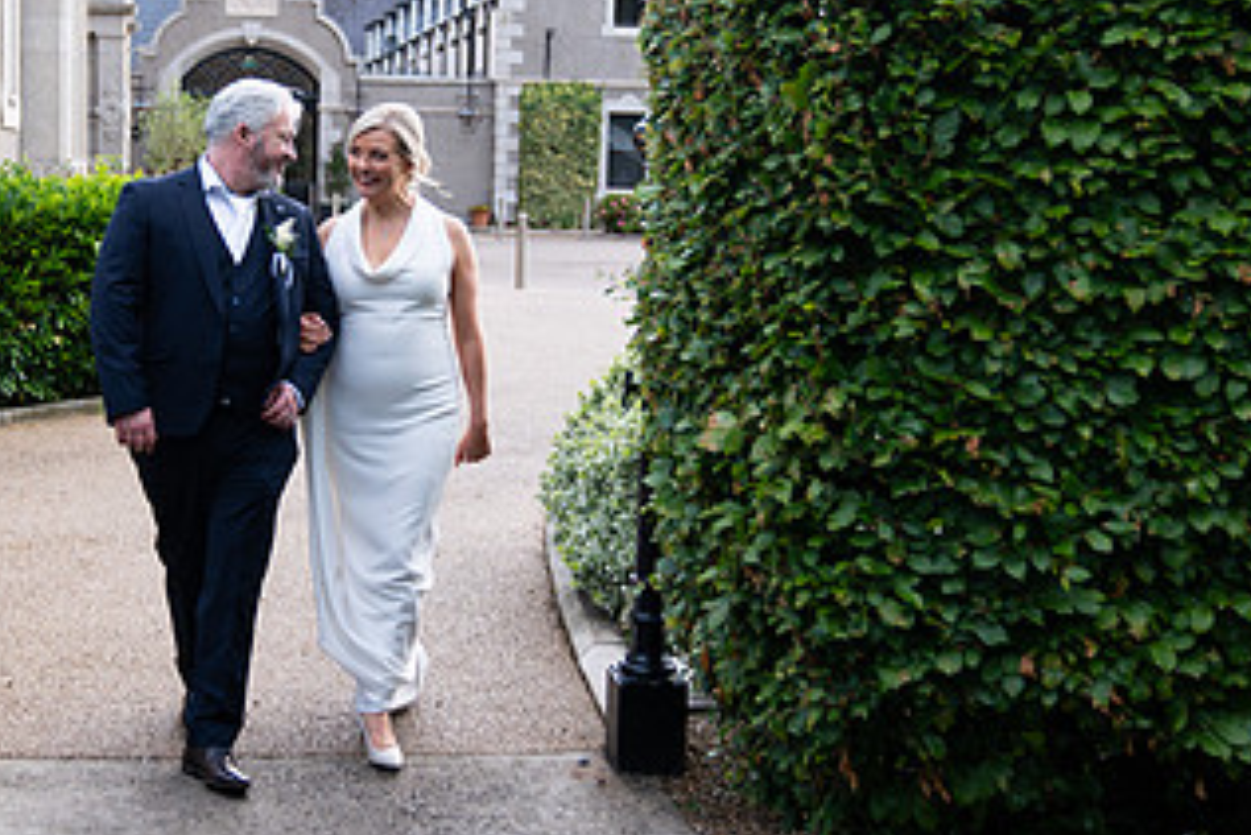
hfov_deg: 35.9
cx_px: 428
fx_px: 1912
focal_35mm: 55
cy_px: 350
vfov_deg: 24.6
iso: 250
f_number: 2.8
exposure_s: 1/200
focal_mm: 30
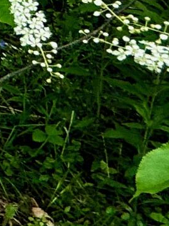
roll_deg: +1.9
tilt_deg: -10.1
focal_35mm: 117
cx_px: -684
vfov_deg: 14.8
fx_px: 762
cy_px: -172
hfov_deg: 6.3
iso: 50
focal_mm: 2.22
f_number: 2.2
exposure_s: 1/99
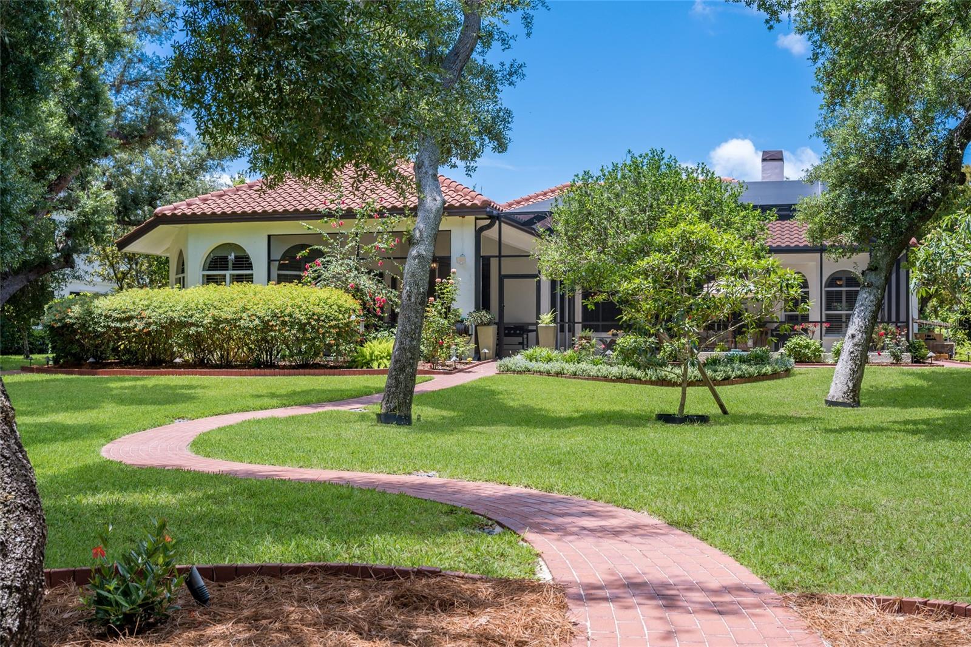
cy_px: 324
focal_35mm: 38
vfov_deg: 35.0
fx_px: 1025
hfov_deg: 50.7
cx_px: 486
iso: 100
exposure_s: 1/250
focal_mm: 38
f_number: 5.6
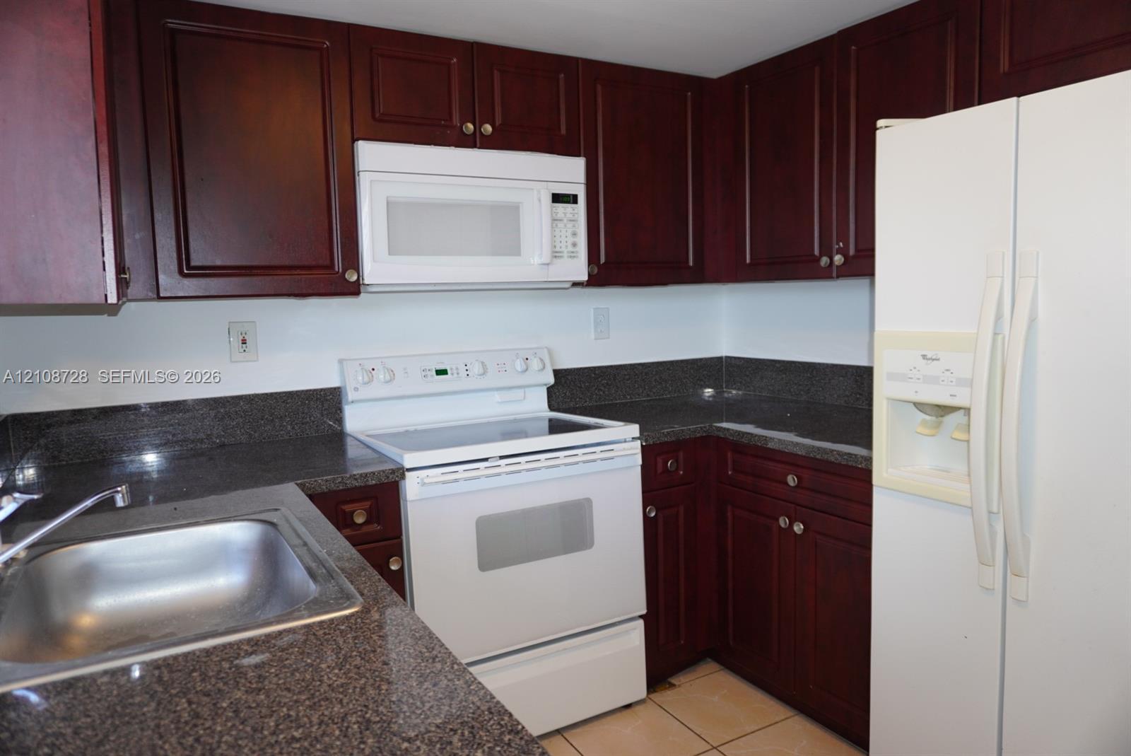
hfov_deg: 73.7
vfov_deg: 53.2
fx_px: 754
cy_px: 378
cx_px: 566
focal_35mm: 24
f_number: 4
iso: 200
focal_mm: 16
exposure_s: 1/60
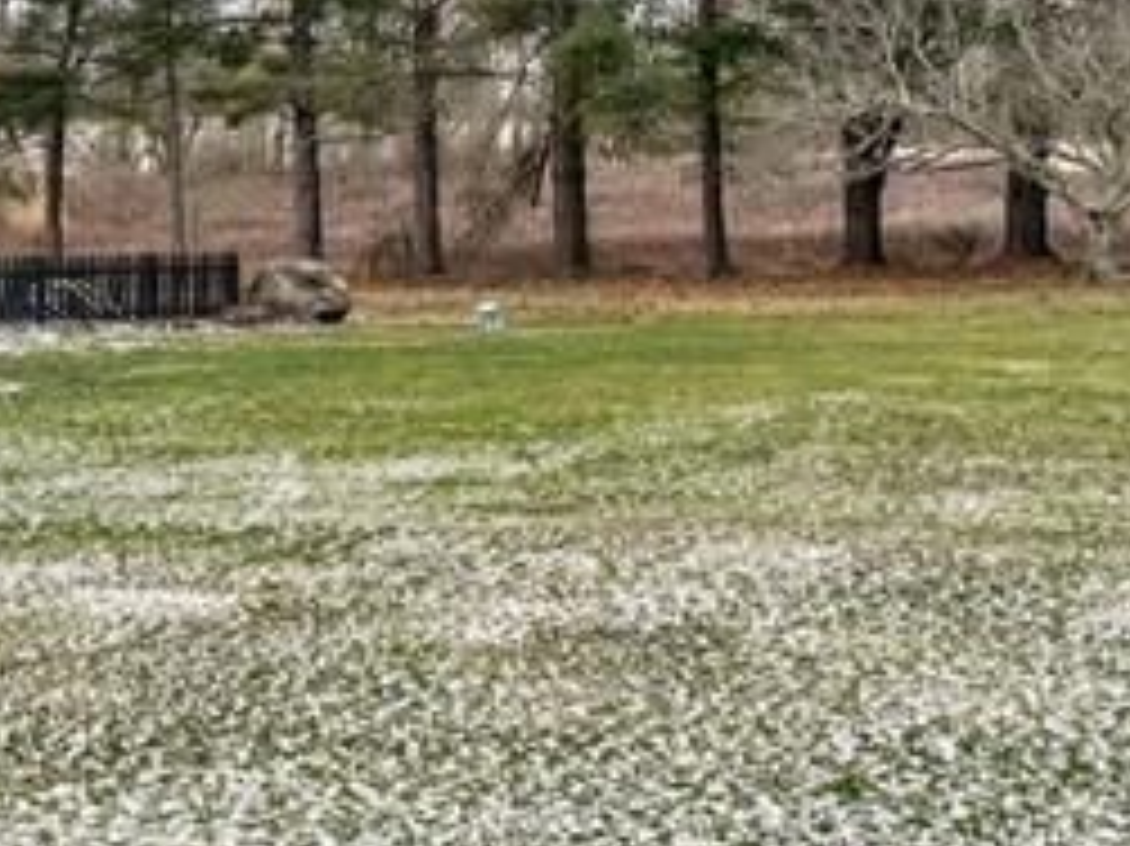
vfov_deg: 15.0
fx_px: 3198
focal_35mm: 98
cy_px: 205
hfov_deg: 18.2
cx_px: -482
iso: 110
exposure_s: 1/1250
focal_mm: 12.29
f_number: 2.8
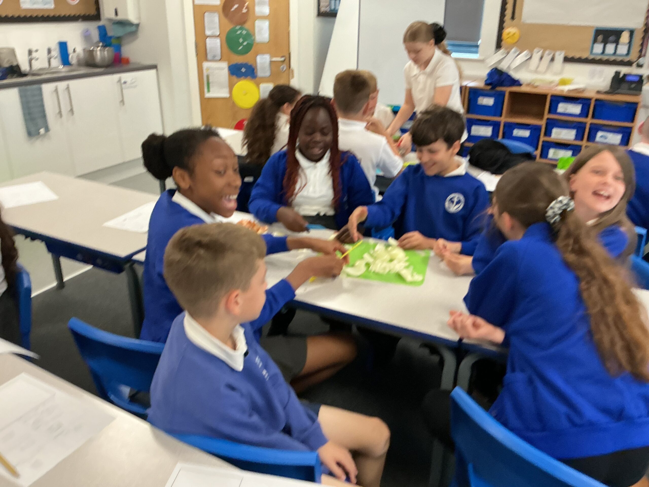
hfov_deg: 61.7
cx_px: 324
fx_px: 544
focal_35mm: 29
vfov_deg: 48.2
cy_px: 244
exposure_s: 1/60
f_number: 1.8
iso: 125
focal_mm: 3
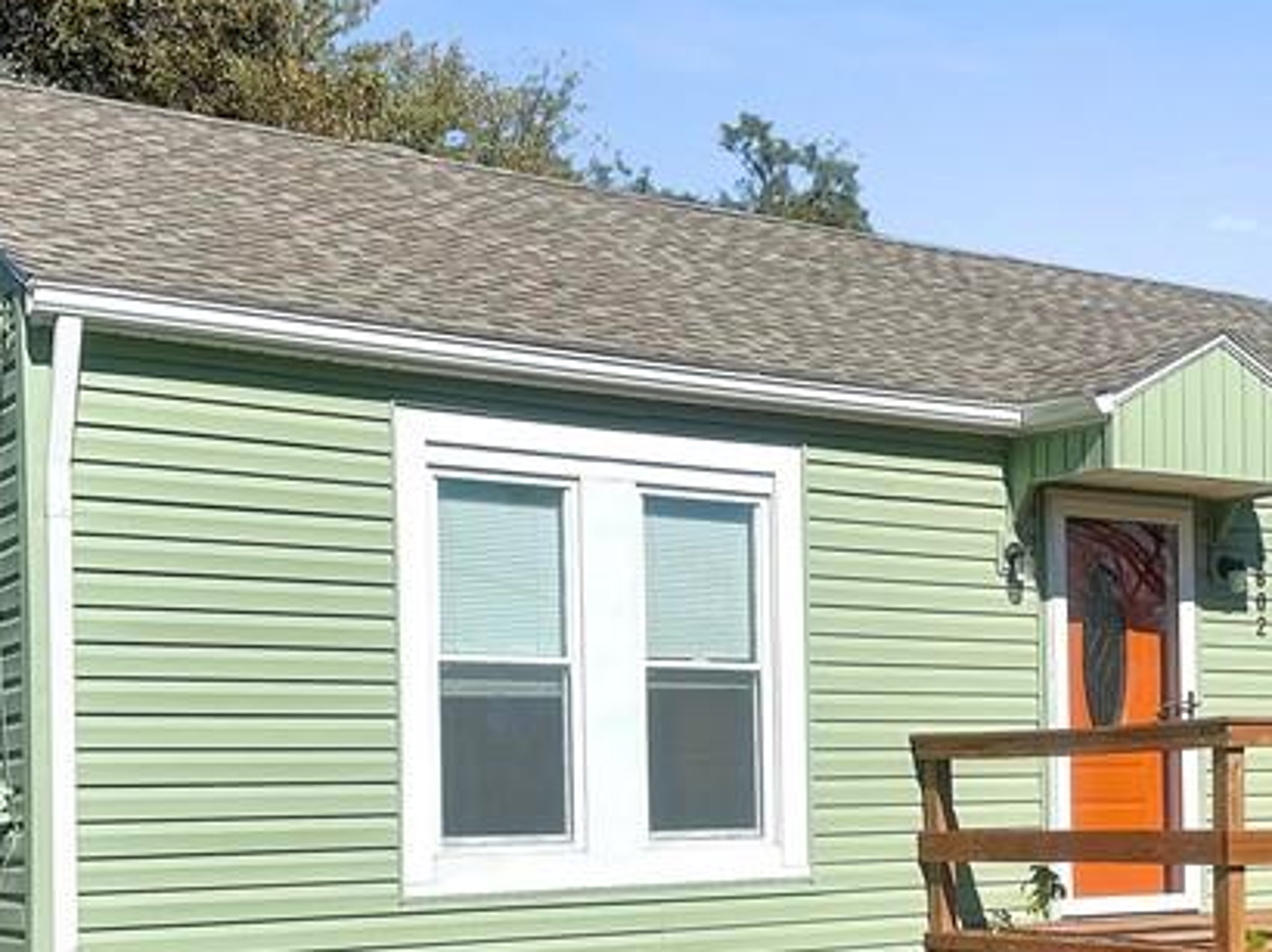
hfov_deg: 31.7
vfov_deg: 24.0
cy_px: 766
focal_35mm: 60
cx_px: 934
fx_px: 2203
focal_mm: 6.86
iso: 80
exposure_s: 1/7576
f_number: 1.78
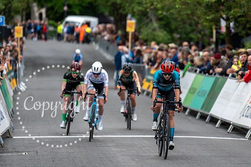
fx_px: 1943
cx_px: 178
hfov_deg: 7.4
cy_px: 72
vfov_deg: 4.9
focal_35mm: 279
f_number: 2.8
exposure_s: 1/800
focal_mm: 197
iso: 1000
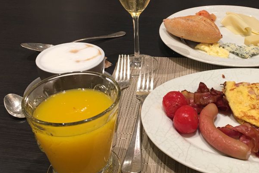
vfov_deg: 27.9
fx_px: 345
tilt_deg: -26.4
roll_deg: -1.3
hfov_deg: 40.1
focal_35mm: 48
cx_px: 189
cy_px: 59
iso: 40
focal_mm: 4.15
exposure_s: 1/17
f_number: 2.2
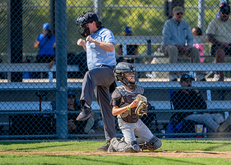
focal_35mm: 387
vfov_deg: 3.7
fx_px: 2539
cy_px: 88
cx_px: 128
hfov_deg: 5.2
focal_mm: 330
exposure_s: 1/2000
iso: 640
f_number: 5.6
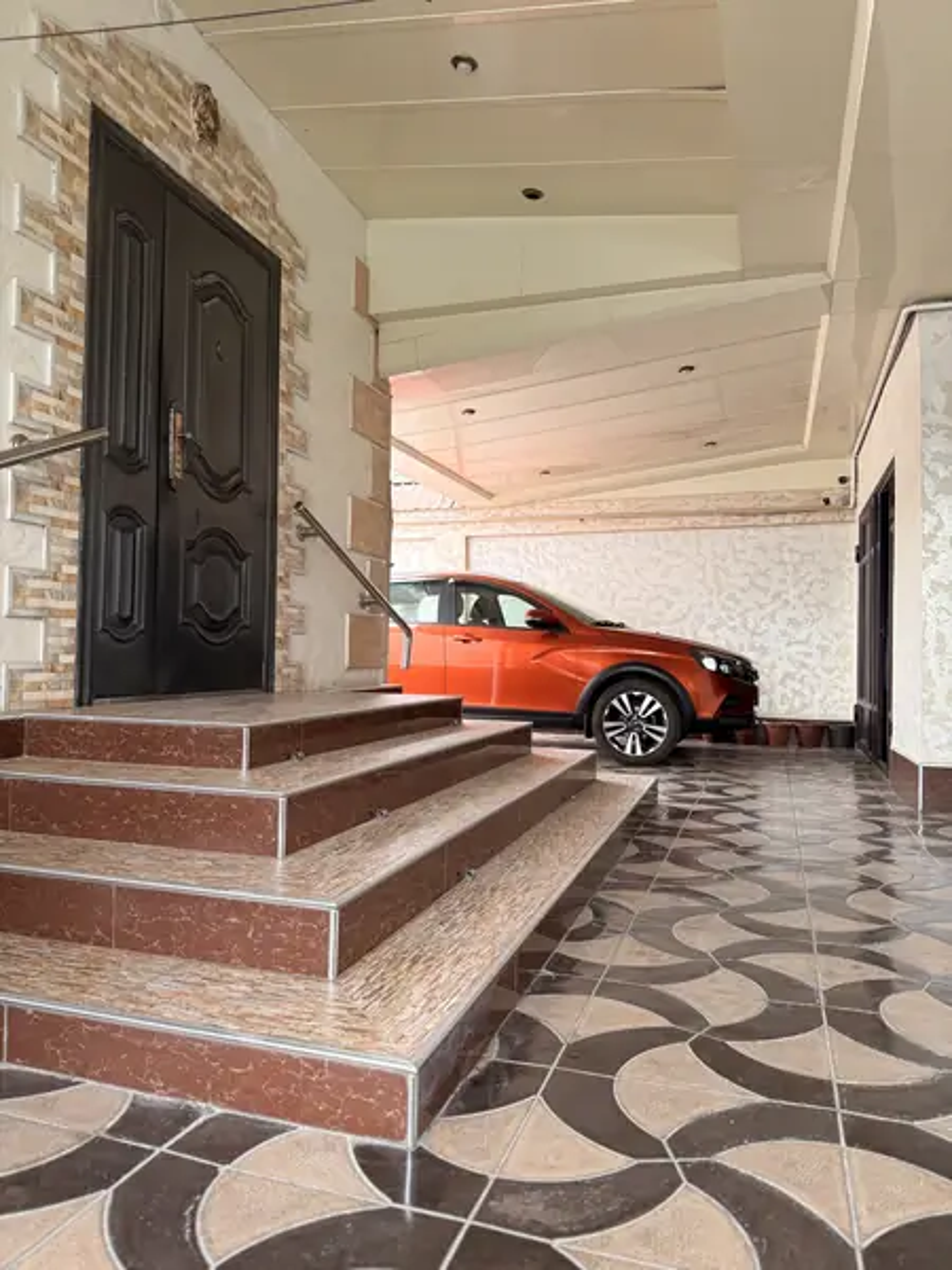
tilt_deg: +1.6
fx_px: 880
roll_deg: -2.3
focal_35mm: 24
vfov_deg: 71.6
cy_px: 635
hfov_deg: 56.8
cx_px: 476
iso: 125
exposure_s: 1/121
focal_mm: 6.76
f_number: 1.78
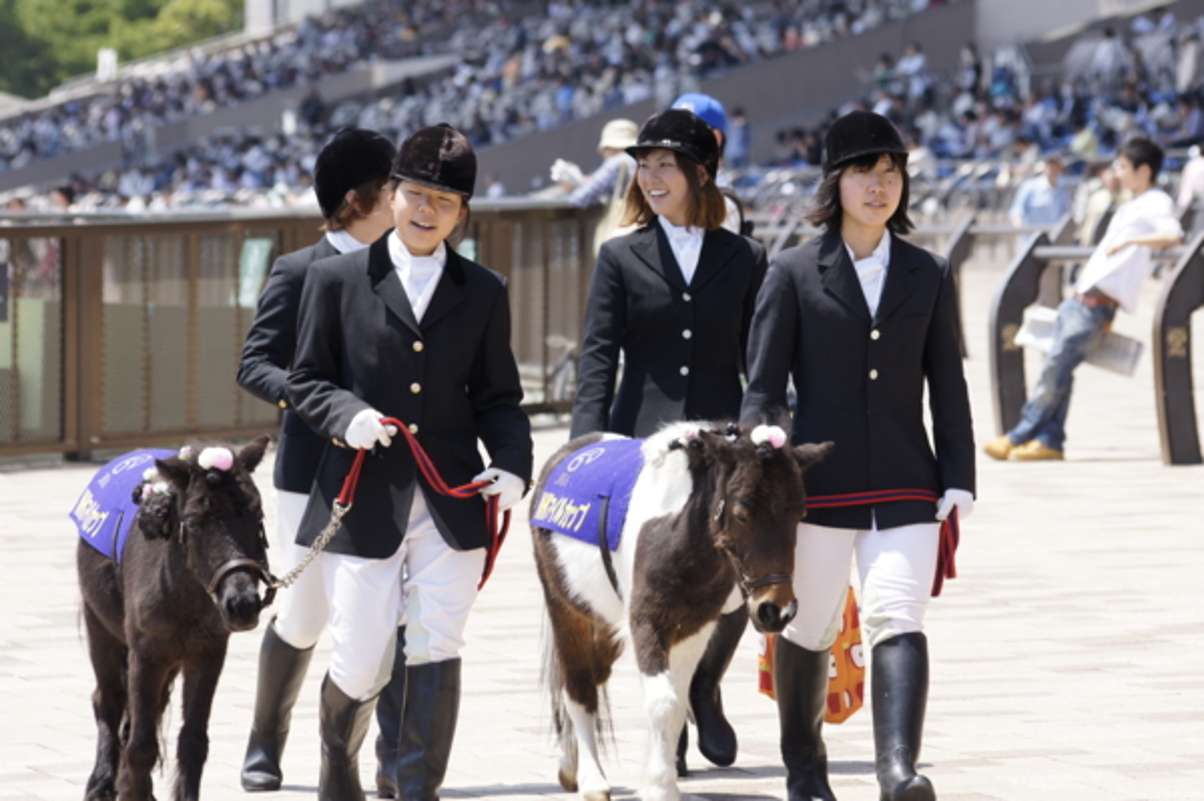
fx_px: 6767
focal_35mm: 202
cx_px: 602
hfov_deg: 10.2
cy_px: 400
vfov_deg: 6.8
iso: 200
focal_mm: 135
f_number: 6.3
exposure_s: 1/400
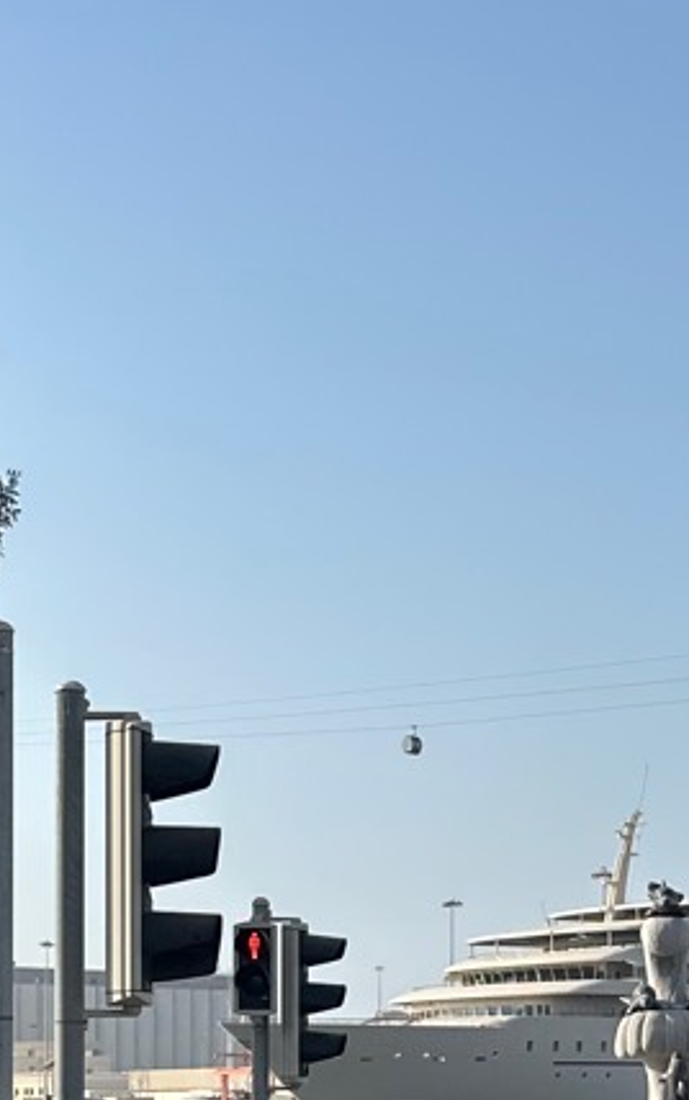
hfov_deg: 13.7
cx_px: 201
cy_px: 938
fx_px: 2850
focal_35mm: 95
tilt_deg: +4.5
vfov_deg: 21.5
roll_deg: +1.1
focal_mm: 6.86
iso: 80
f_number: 1.78
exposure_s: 1/4762
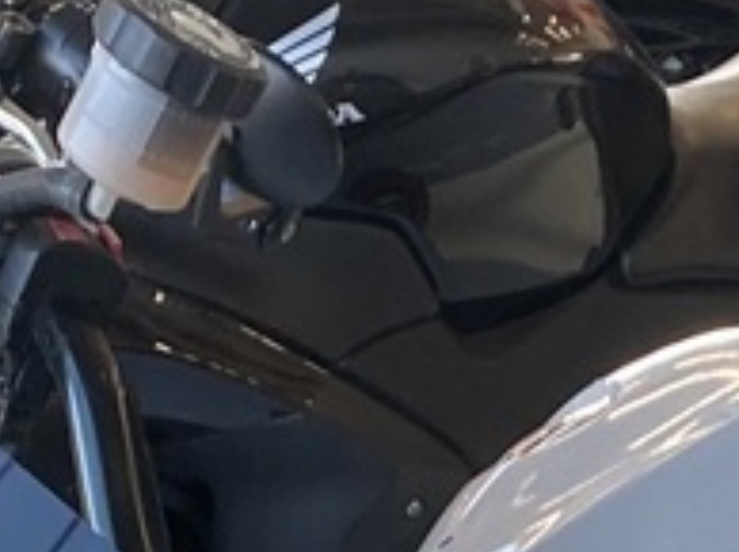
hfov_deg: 10.3
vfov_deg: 7.1
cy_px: 1492
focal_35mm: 193
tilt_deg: -30.3
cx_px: 427
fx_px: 4115
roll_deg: -0.5
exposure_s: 1/100
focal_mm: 4.25
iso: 64
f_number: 1.8
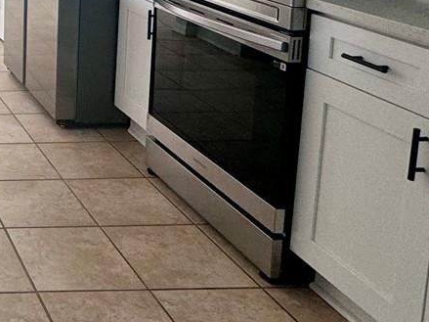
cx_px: -183
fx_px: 632
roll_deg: +1.1
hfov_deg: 27.9
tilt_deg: -8.8
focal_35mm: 51
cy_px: -46
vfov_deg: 26.0
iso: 80
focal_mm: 2.22
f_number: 2.2
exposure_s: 1/99
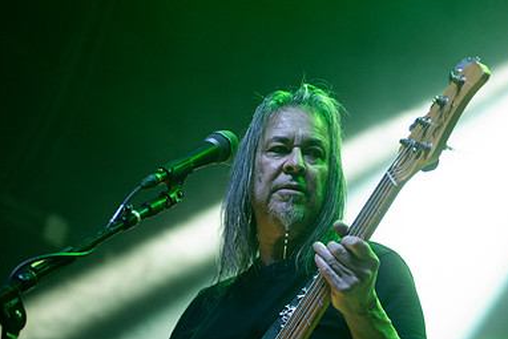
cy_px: 223
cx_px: 239
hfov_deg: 15.4
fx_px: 1877
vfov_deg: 10.3
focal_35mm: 133
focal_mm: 80
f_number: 3.2
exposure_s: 1/250
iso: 2500
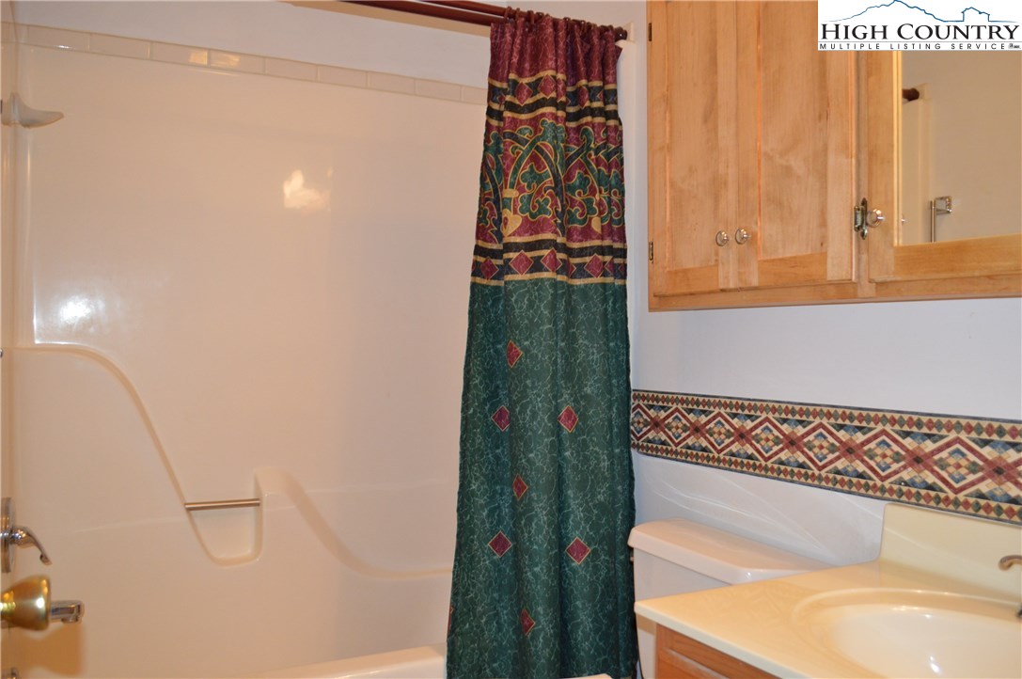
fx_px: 851
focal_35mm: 30
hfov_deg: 62.0
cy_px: 340
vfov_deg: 43.5
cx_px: 511
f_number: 3.8
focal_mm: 20
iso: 1000
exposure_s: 1/60
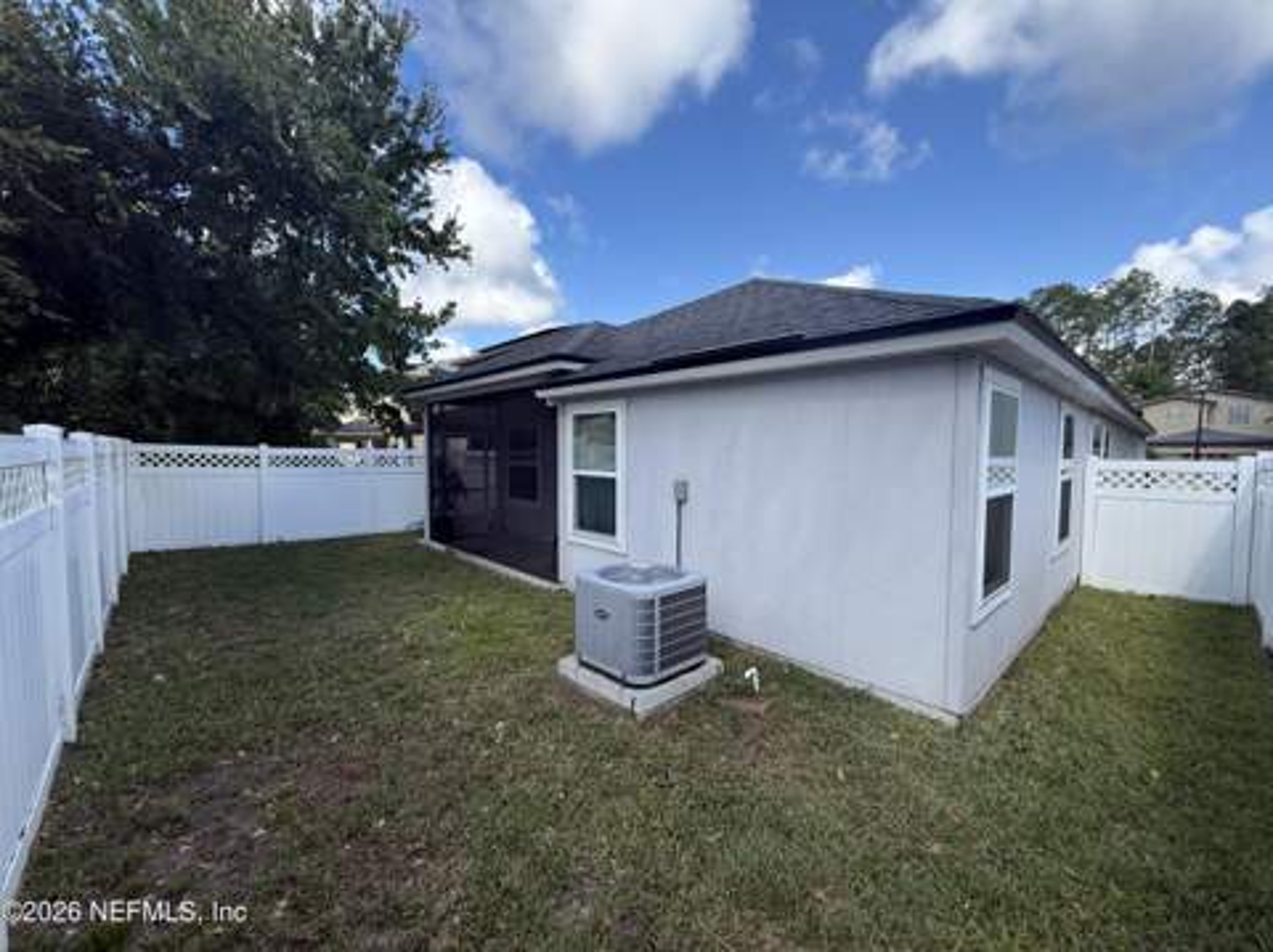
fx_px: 514
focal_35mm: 14
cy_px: 476
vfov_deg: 85.6
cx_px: 636
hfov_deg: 102.1
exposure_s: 1/820
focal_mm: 2.22
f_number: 2.2
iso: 64
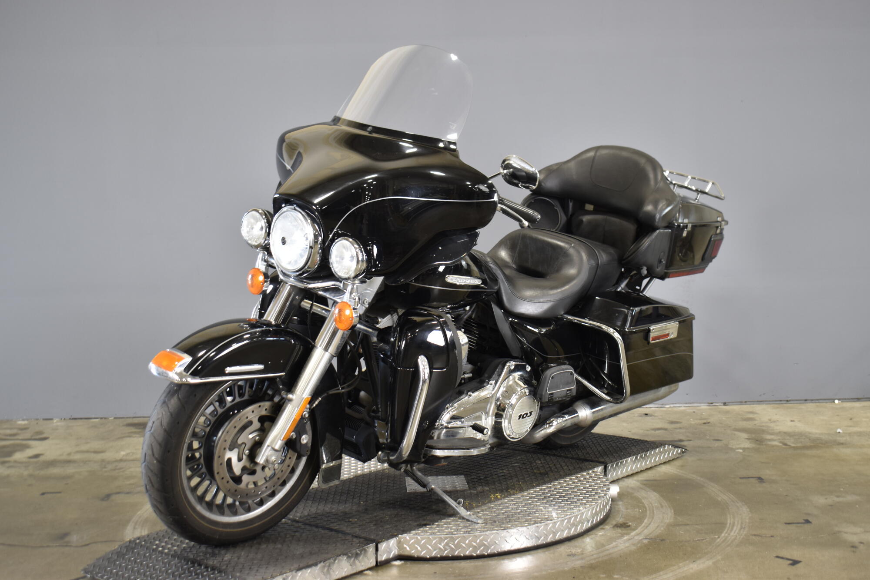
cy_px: 290
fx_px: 1124
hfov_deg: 42.3
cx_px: 435
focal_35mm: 46
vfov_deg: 28.9
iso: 400
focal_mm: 31
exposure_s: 1/15
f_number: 4.2
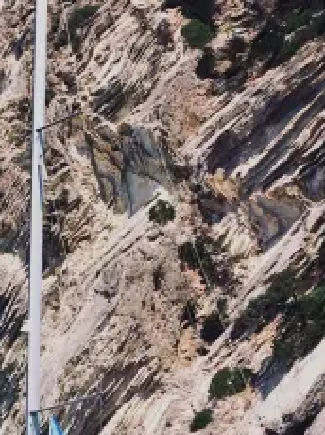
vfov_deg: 19.2
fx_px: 1267
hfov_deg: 14.6
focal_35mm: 101
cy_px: 363
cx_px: 108
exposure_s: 1/3425
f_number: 2.2
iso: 32
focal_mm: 4.15
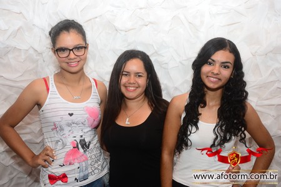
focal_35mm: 33
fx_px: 258
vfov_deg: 40.0
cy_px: 94
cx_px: 140
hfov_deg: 57.2
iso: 800
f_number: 5
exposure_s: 1/60
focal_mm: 22
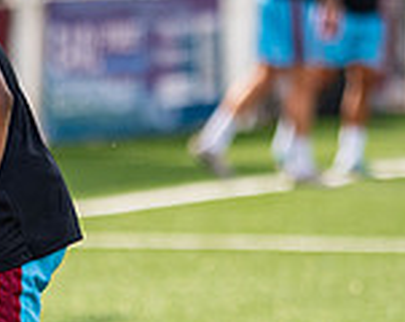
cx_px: 1
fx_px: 10162
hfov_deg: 2.3
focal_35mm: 850
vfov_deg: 1.8
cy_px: 301
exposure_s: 1/5000
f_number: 1.8
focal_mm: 135
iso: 200
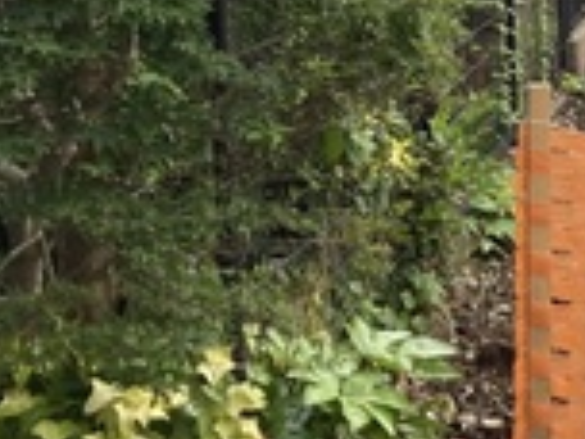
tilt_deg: -5.8
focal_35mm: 118
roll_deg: -0.7
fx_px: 1994
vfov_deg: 12.5
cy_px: 50
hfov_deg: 13.9
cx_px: 1208
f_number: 1.8
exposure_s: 1/357
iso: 20
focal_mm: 3.99
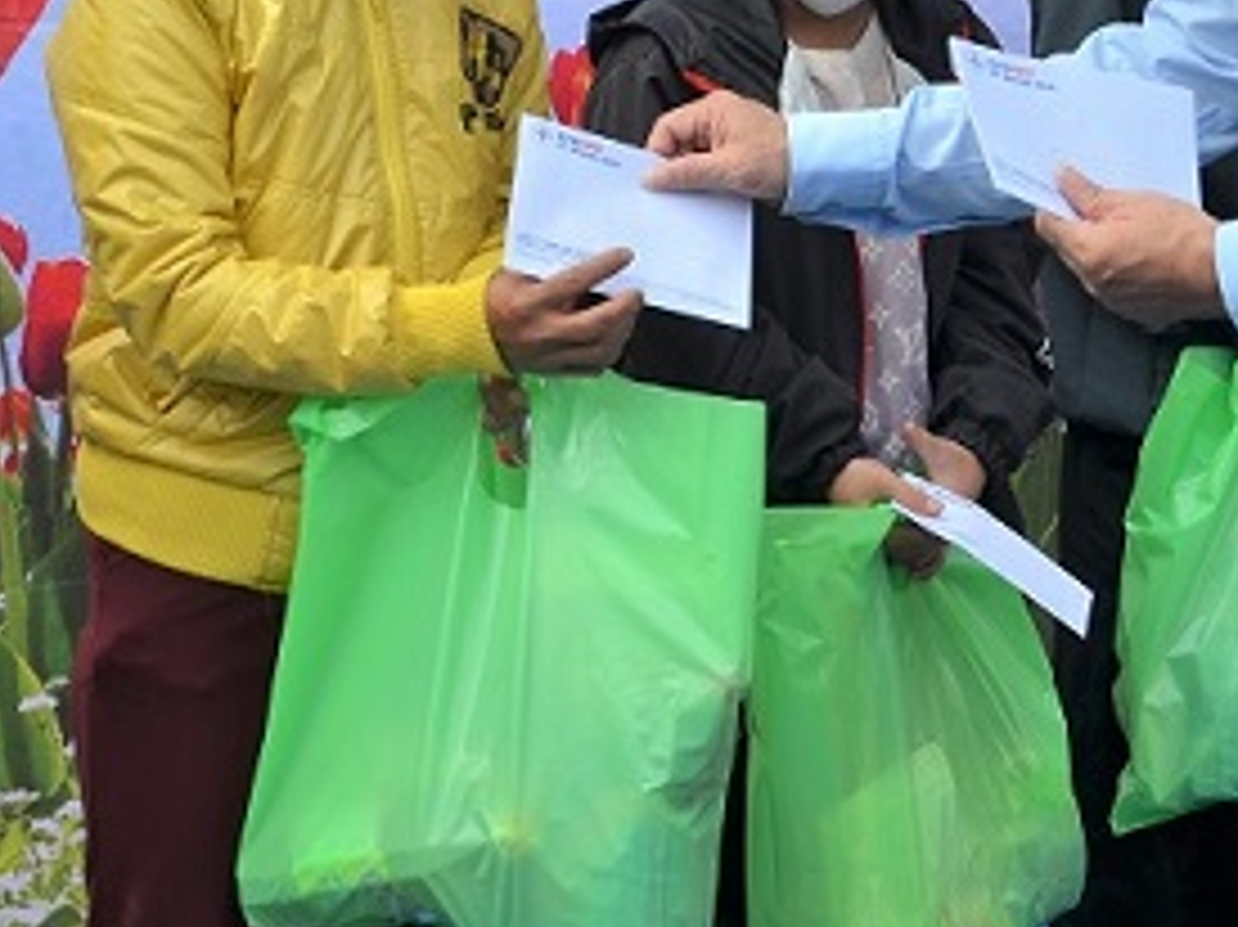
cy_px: 76
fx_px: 3043
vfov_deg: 17.1
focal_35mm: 85
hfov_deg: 23.0
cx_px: 572
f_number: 4.5
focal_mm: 25
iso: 125
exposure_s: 1/800
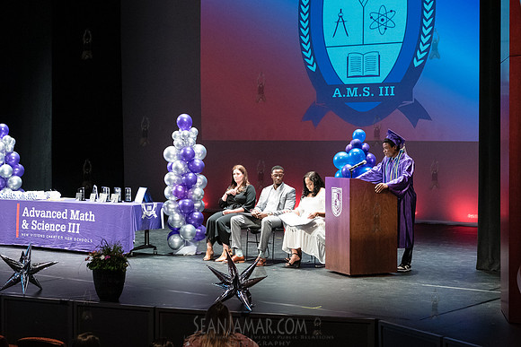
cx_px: 286
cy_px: 169
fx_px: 1035
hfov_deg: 28.2
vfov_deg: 19.1
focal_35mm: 71
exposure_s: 1/200
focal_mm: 55
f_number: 3.5
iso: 4000
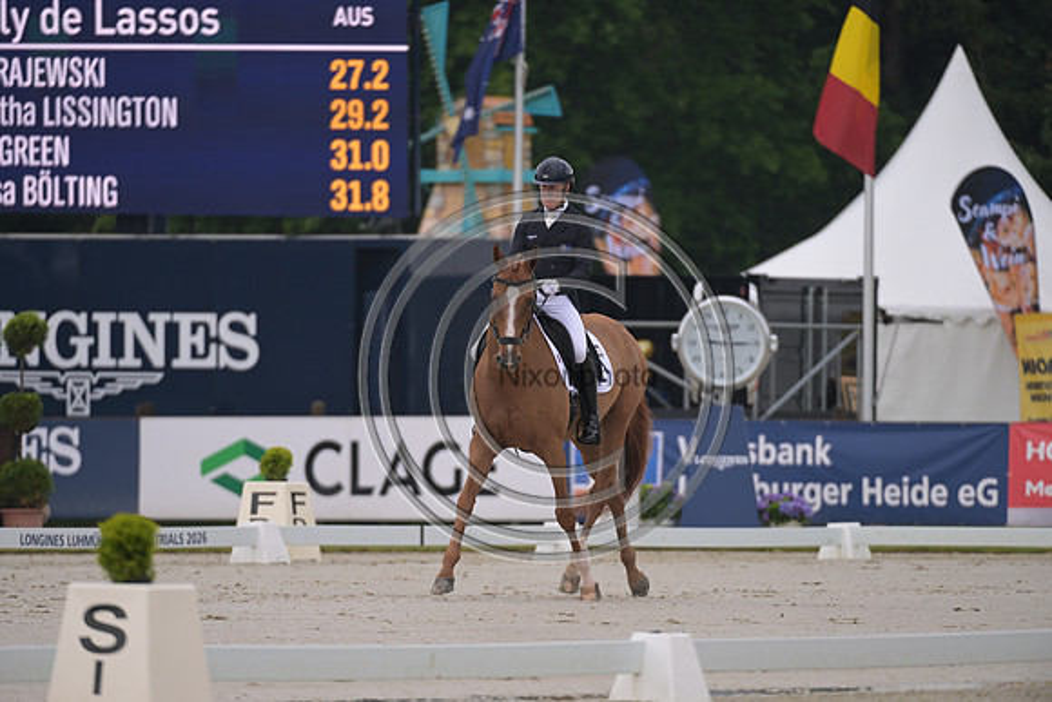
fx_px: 11691
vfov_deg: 3.4
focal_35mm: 400
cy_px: 351
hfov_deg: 5.2
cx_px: 526
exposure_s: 1/1250
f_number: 5
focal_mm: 400
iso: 640
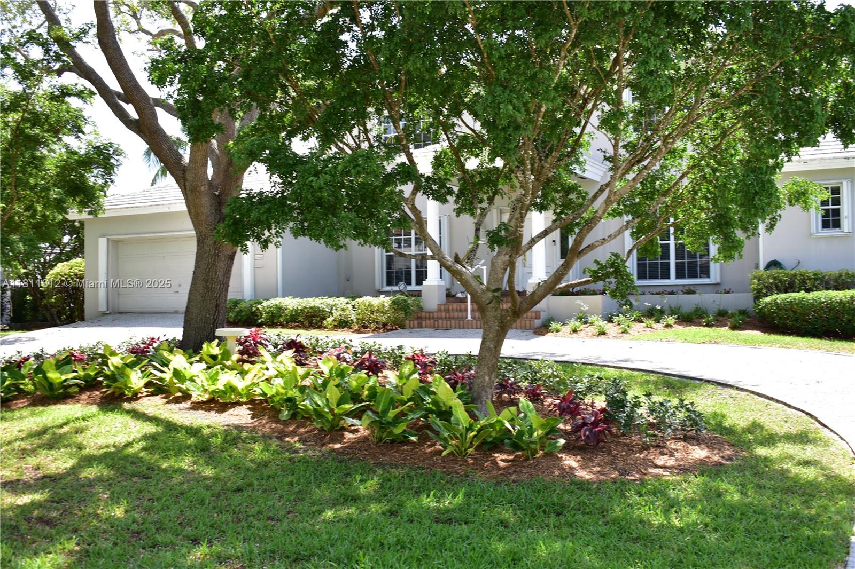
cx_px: 428
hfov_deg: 51.3
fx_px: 890
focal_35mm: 38
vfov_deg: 35.5
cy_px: 284
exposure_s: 1/125
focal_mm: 25
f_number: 5.6
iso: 100
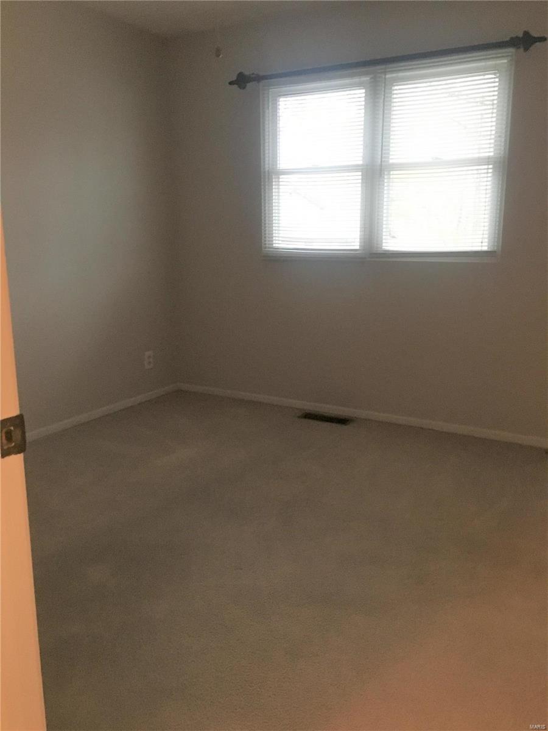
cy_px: 366
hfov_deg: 48.2
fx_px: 612
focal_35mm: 29
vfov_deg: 61.7
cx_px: 274
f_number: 2.2
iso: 200
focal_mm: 4.15
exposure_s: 1/15
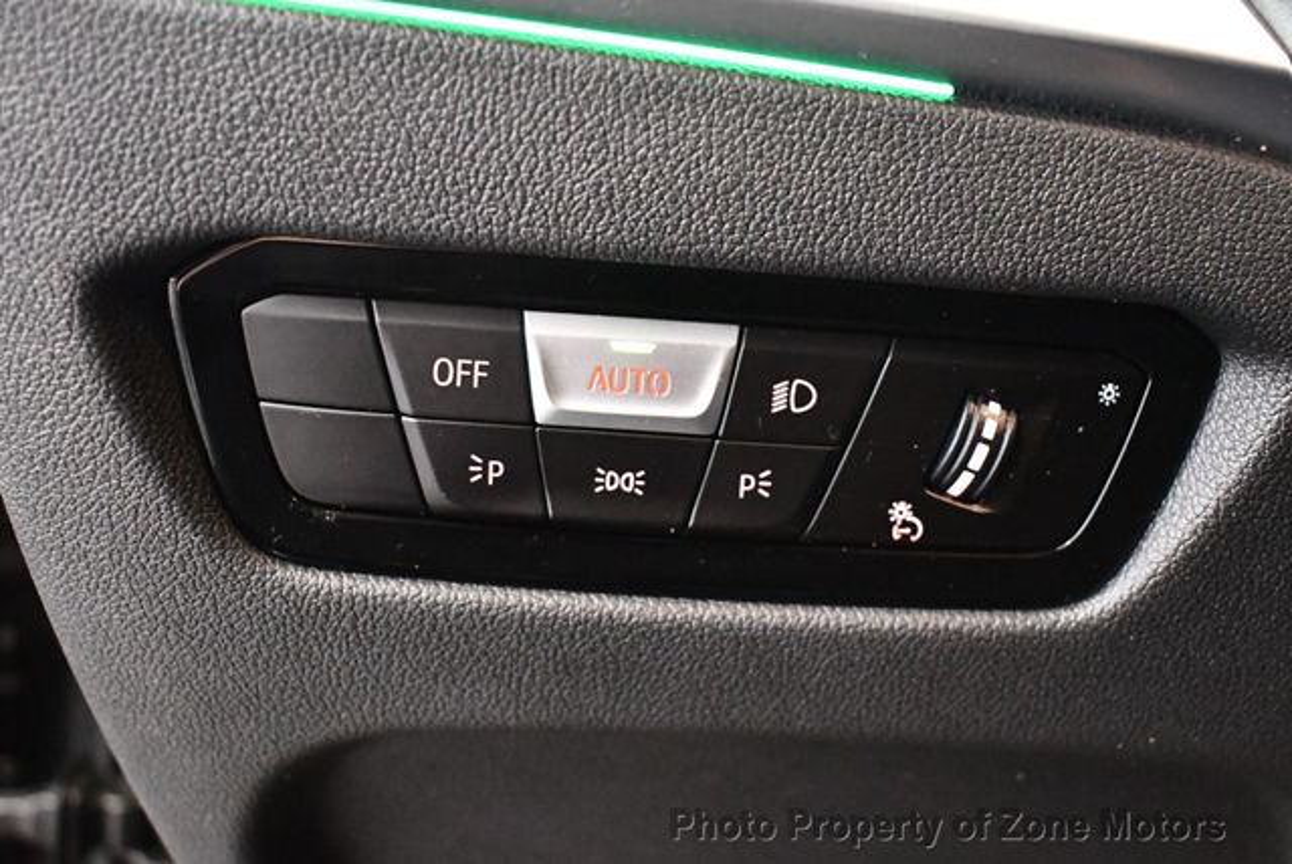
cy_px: 432
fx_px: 1652
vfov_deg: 29.3
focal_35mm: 46
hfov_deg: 42.7
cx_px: 646
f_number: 3.8
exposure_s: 1/60
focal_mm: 23
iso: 8000
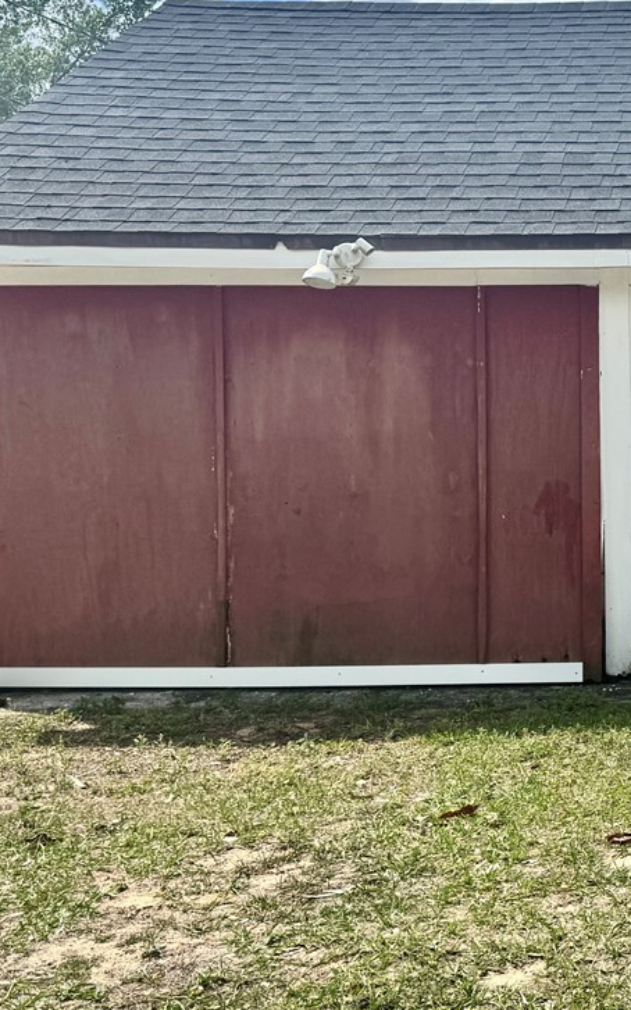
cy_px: 428
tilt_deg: -2.7
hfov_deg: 20.8
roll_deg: -0.1
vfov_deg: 36.2
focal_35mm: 56
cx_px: 848
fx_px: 1542
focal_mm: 6.76
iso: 80
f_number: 1.78
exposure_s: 1/7092
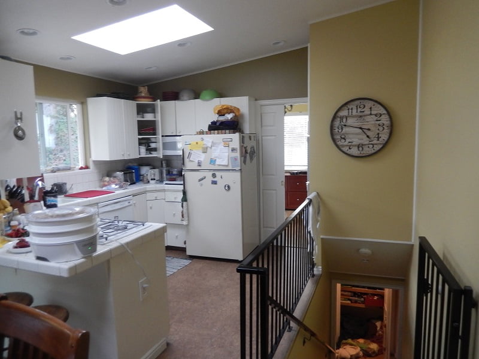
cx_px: 240
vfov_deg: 54.9
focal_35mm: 25
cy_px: 180
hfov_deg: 69.4
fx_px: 346
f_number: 3.4
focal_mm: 4.5
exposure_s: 1/30
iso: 400
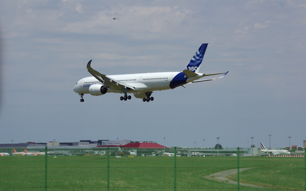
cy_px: 99
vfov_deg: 9.0
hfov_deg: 14.4
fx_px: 1213
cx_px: 153
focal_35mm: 146
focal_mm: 95
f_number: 9.5
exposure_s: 1/750
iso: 200
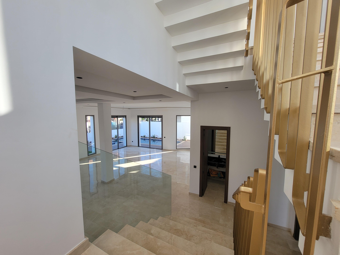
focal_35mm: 13
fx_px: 128
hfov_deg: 106.2
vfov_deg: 89.9
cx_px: 170
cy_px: 128
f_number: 2.2
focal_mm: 2.2
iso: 50
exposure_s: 1/215
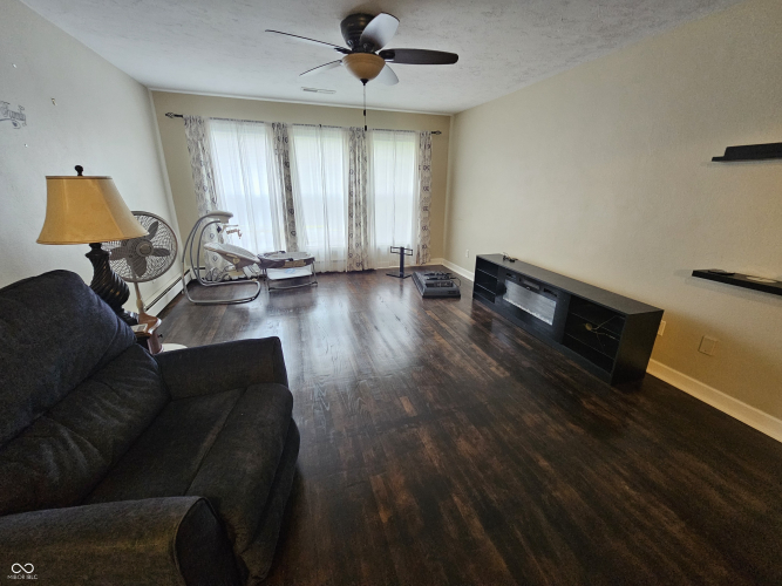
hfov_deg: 106.2
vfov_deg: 89.9
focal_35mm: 13
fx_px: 294
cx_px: 391
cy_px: 293
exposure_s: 1/60
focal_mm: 2.2
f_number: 2.2
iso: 320
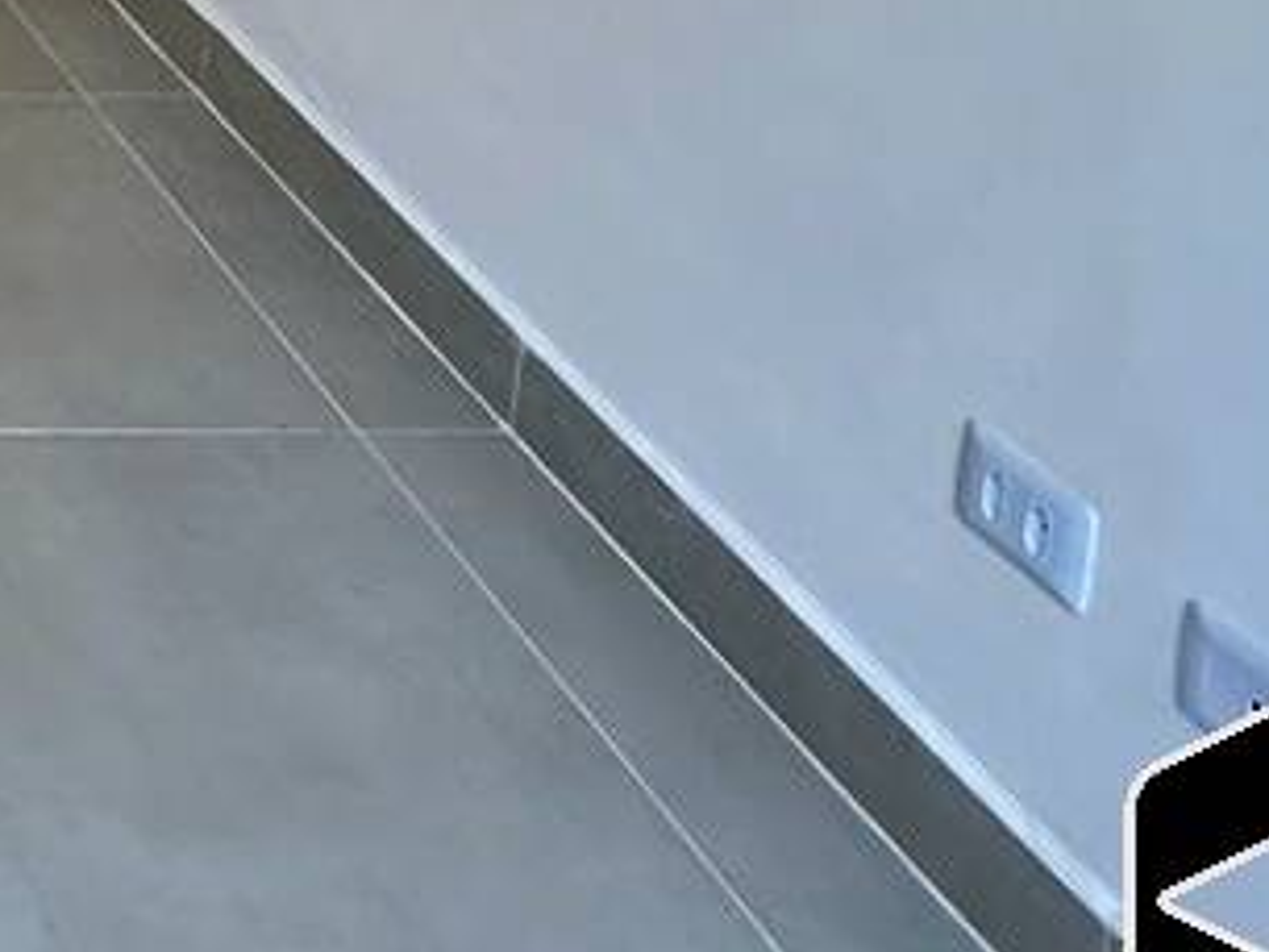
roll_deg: -1.2
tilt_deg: -10.1
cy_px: -590
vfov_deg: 18.8
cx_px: -745
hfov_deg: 22.7
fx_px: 2420
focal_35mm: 66
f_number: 2.2
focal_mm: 2.22
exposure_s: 1/120
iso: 200
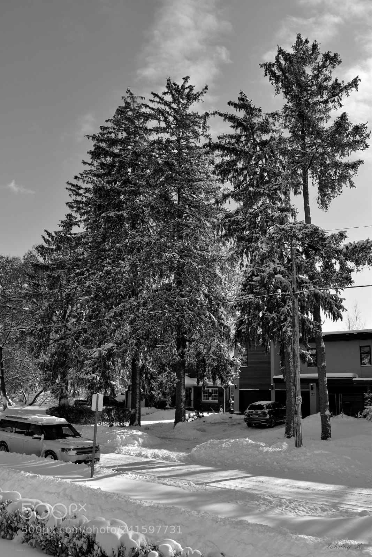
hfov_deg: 43.6
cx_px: 186
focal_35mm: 30
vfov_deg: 61.9
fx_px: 465
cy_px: 278
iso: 200
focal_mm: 20
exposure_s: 1/640
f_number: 8
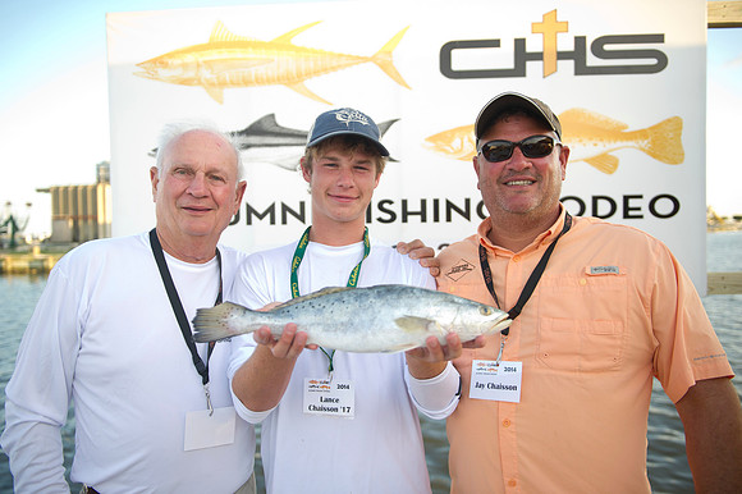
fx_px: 577
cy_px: 247
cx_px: 371
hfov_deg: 65.5
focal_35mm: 28
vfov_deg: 46.4
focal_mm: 28
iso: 125
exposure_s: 1/200
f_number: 2.8
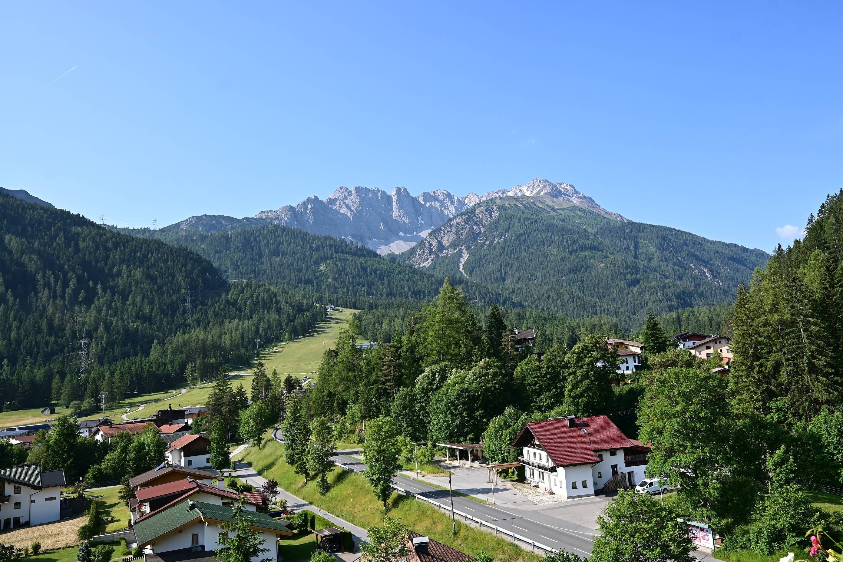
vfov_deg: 49.1
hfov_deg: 68.9
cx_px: 422
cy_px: 281
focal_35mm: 26
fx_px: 615
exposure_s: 1/250
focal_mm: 17.5
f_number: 8
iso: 160
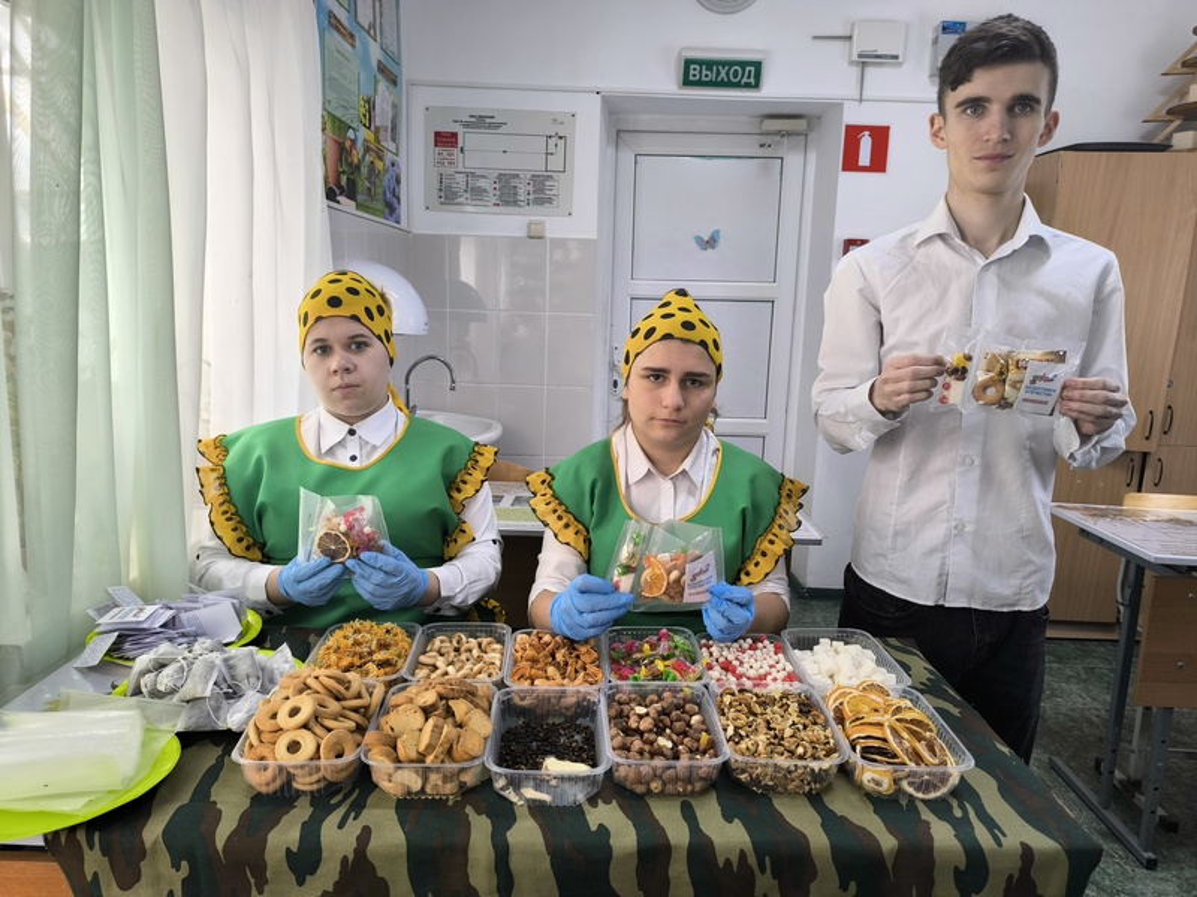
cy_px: 448
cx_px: 598
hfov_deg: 73.9
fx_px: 795
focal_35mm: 23
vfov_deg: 58.9
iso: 250
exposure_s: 1/100
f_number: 1.65
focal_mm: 6.14
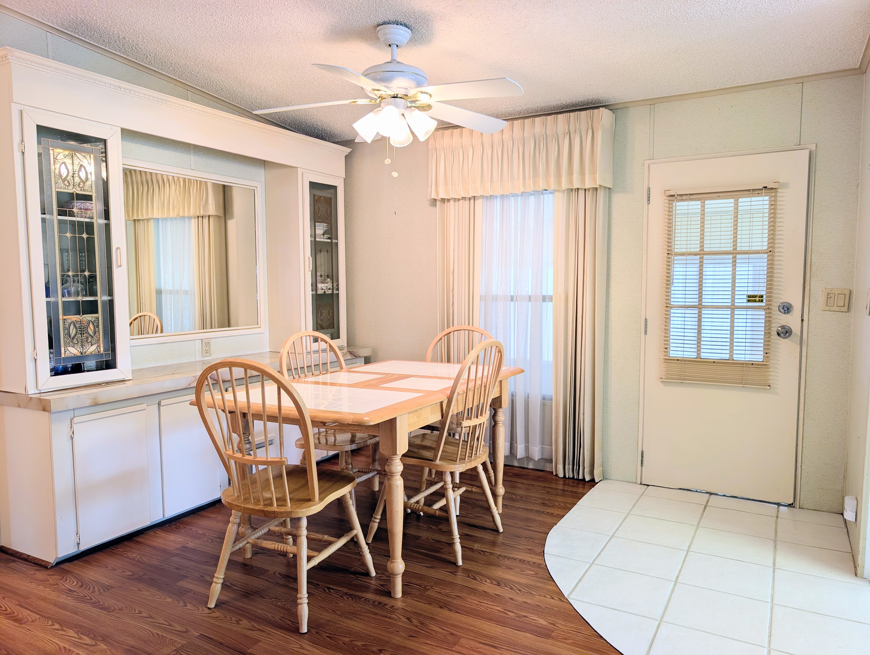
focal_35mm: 24
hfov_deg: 71.5
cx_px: 435
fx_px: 604
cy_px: 328
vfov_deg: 56.9
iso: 25
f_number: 1.68
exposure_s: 1/30
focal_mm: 6.9
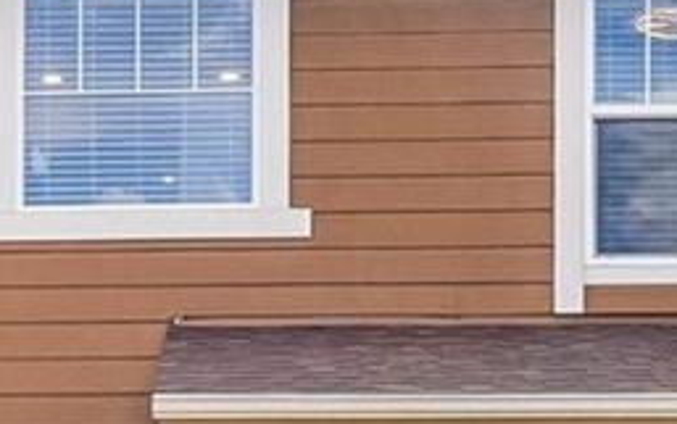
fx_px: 2105
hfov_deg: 18.1
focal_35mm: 114
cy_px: 400
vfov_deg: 11.4
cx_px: 145
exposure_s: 1/160
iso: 100
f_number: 8
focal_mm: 12
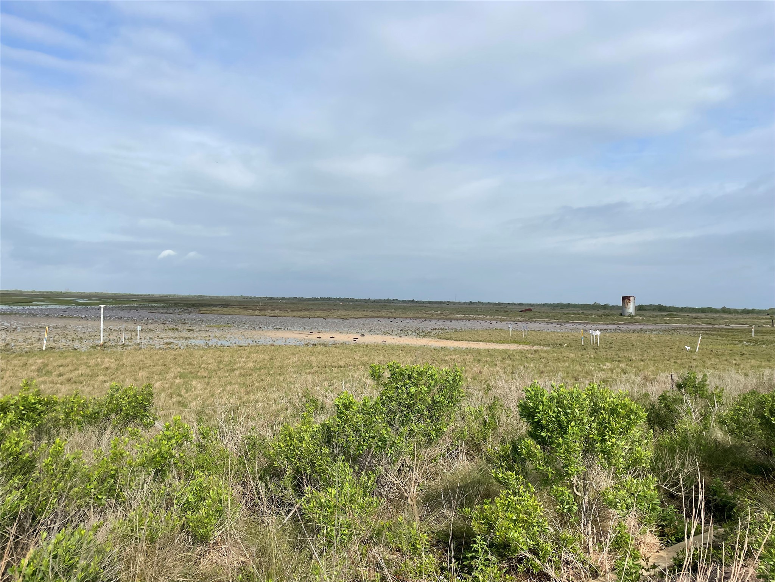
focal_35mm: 26
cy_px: 291
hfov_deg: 67.3
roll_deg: -1.4
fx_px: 582
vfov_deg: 53.1
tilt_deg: +1.3
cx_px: 388
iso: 32
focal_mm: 4.2
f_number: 1.6
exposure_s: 1/4831
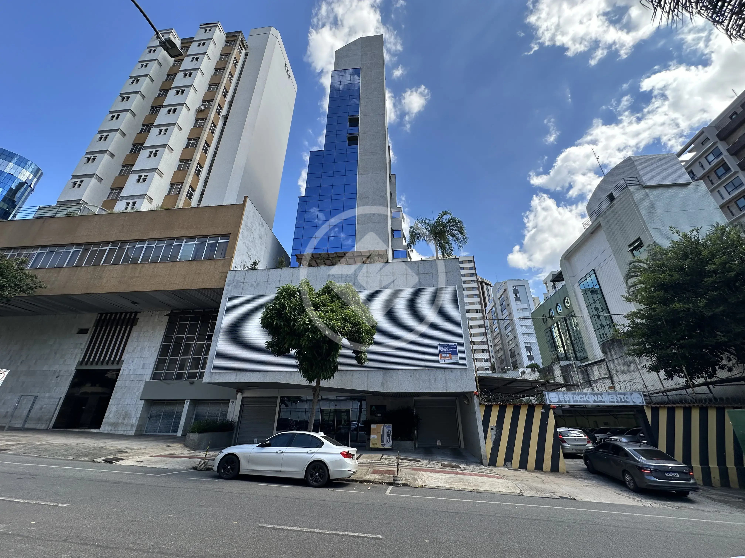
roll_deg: -0.2
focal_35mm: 14
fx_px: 301
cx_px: 372
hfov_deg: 102.1
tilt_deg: +26.0
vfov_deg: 85.7
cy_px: 279
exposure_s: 1/774
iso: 40
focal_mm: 2.22
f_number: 2.2
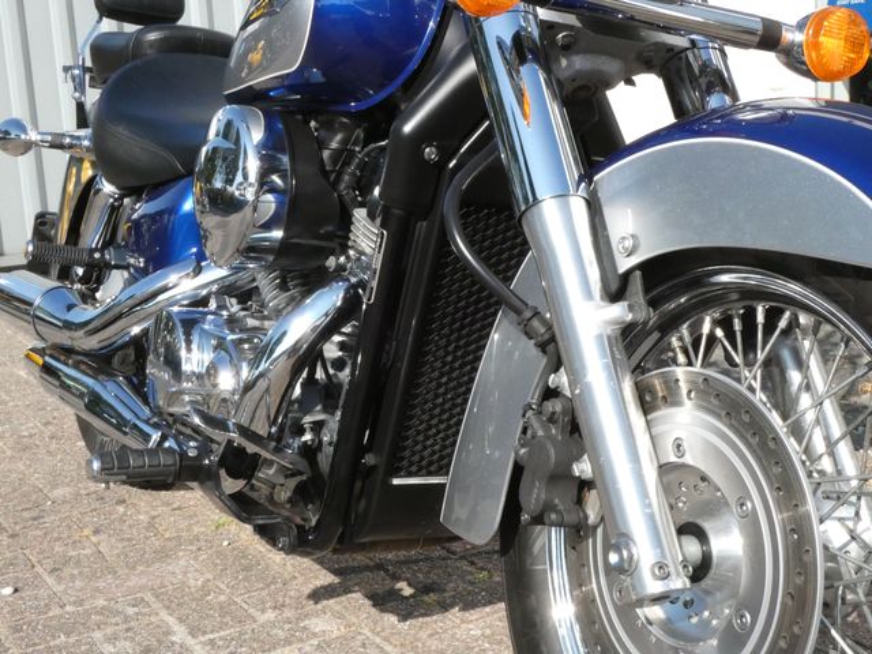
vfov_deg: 27.5
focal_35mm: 53
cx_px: 436
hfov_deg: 36.2
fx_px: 1335
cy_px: 327
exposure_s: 1/1000
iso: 800
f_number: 8
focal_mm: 9.5
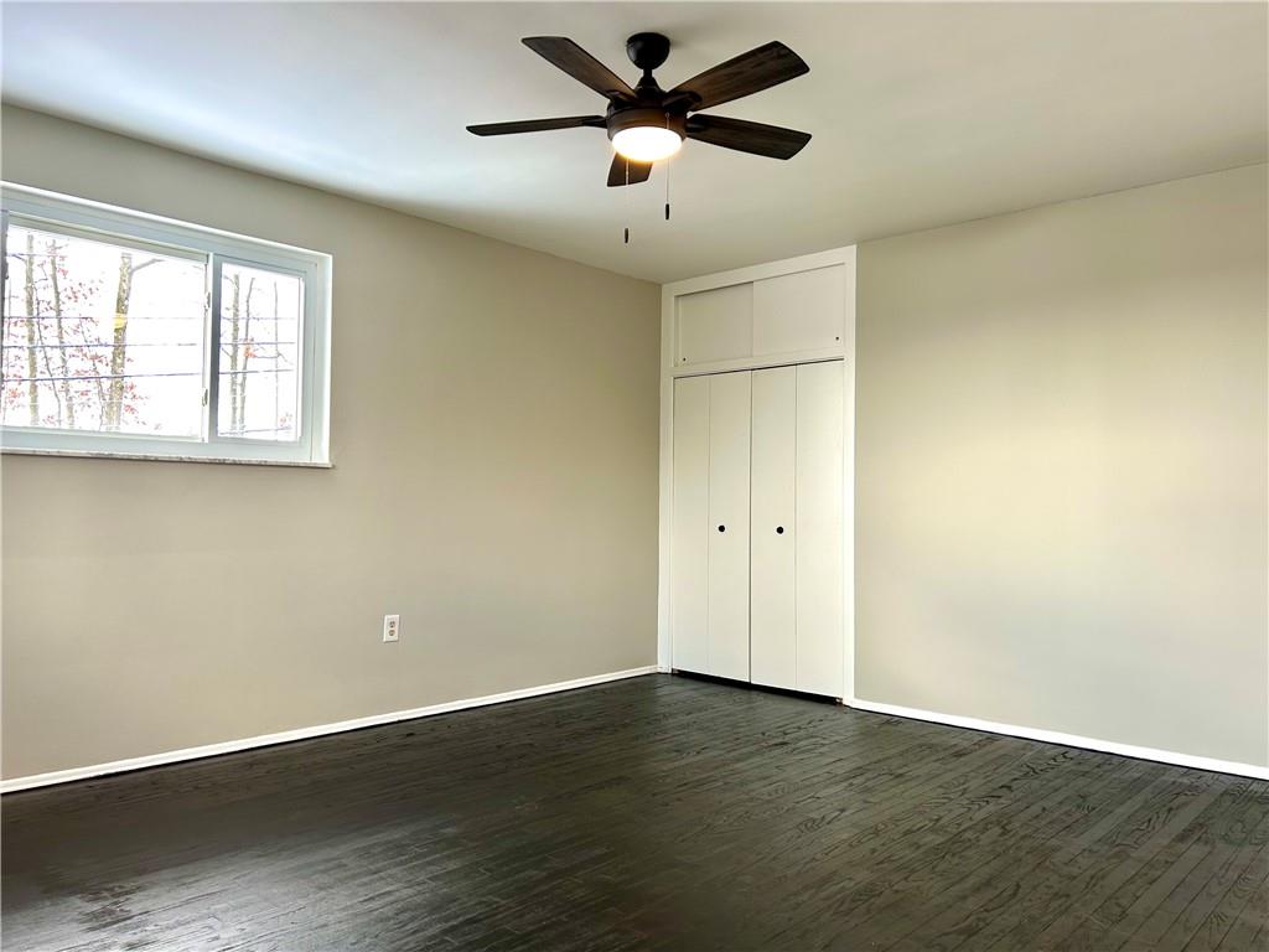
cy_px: 476
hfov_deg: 67.3
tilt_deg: +2.0
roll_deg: -0.5
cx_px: 634
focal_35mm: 26
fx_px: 953
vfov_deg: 53.1
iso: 50
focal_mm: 5.7
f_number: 1.5
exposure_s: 1/120
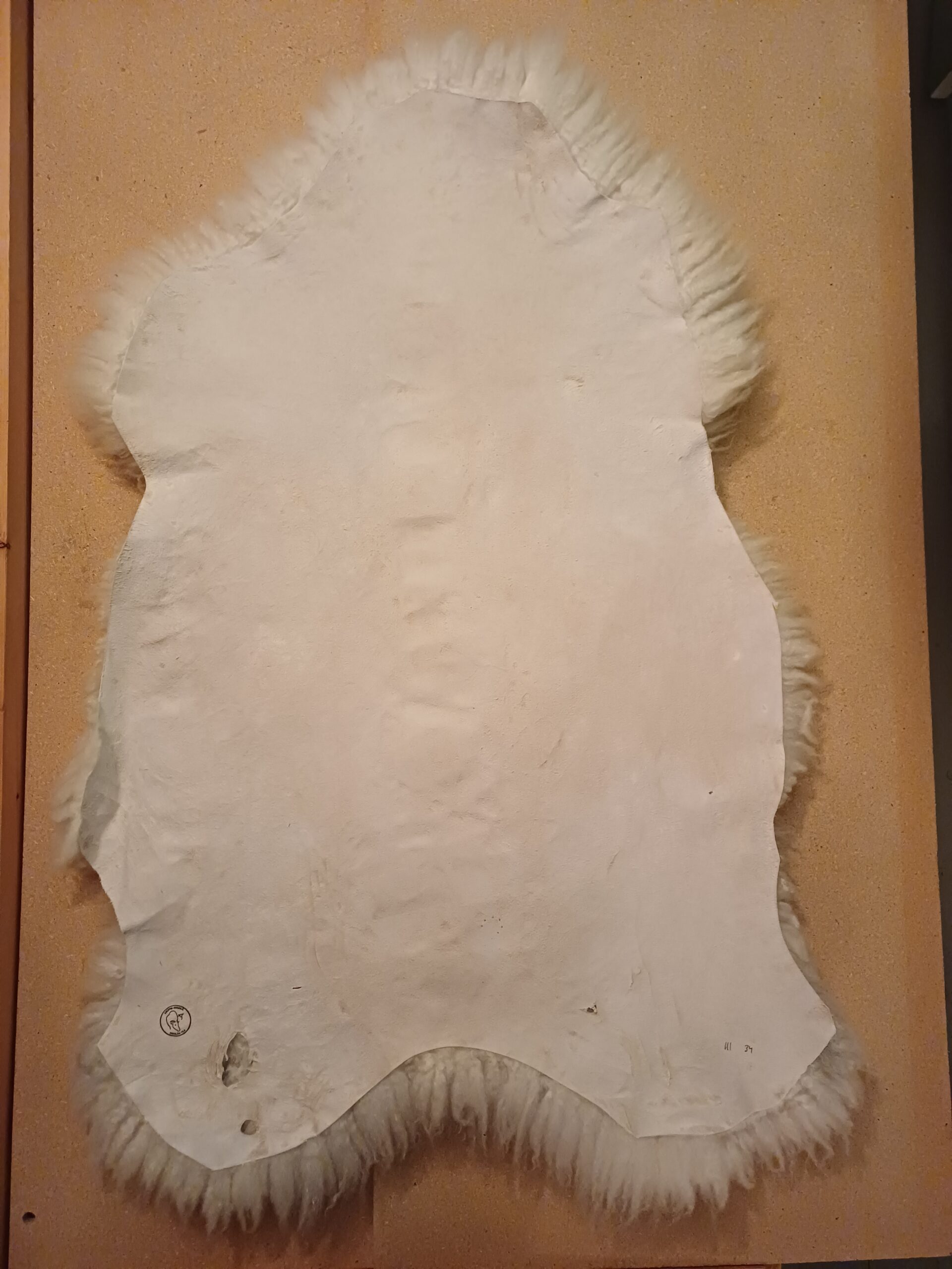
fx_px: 917
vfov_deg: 69.4
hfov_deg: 54.9
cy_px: 634
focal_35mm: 25
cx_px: 476
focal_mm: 4.65
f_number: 1.8
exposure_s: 1/20
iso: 800
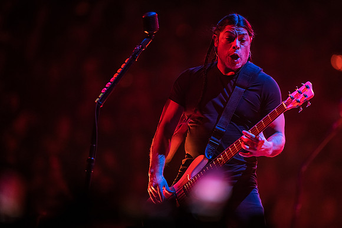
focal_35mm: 400
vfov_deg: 3.4
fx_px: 3801
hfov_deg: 5.2
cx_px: 171
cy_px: 114
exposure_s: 1/800
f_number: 2.8
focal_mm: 400
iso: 3200
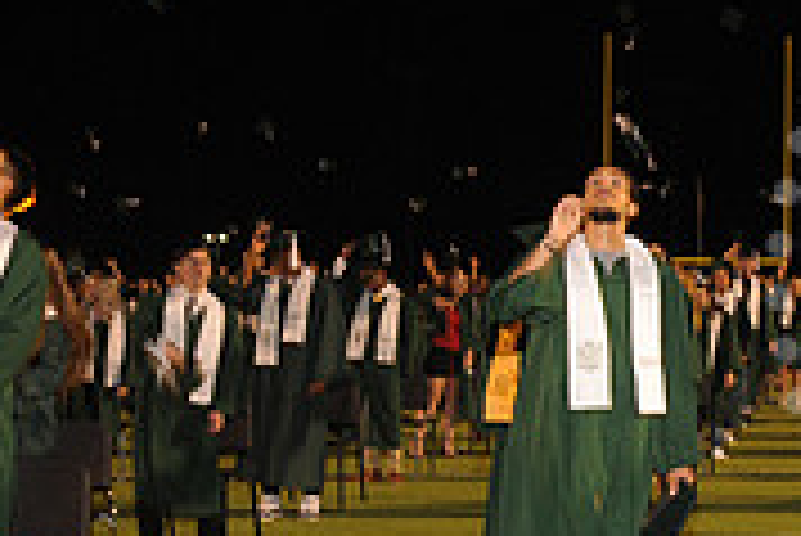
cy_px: 270
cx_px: 1197
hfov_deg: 19.5
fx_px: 2026
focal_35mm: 91
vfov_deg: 15.1
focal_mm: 28
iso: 1250
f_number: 7.1
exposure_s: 1/60
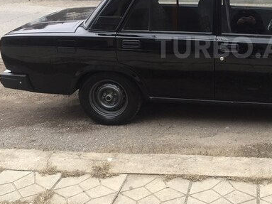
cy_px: 47
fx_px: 393
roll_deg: +0.9
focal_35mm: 50
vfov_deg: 28.6
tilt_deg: -14.6
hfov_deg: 36.5
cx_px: 228
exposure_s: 1/100
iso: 50
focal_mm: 4.15
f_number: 2.2
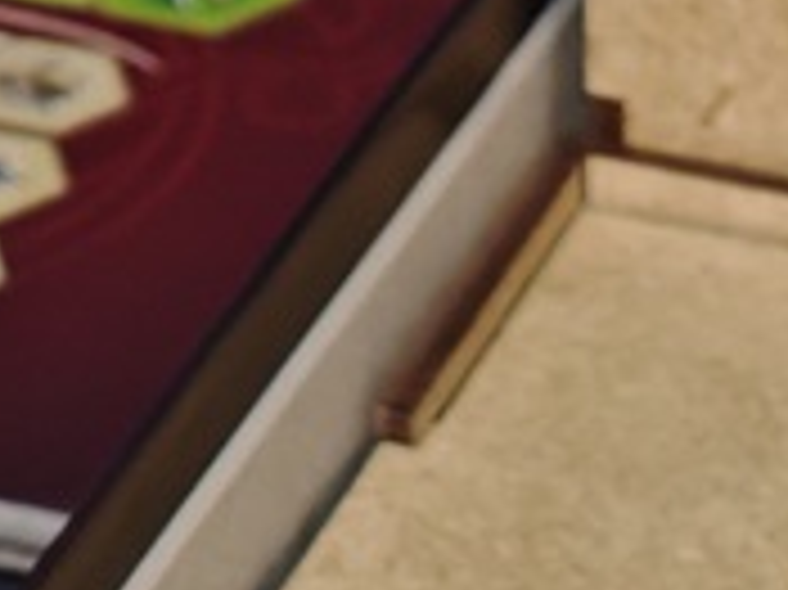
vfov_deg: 4.0
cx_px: 1171
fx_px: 7985
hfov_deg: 5.6
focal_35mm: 351
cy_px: 2004
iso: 3200
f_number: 2
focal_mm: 9
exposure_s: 1/24.4
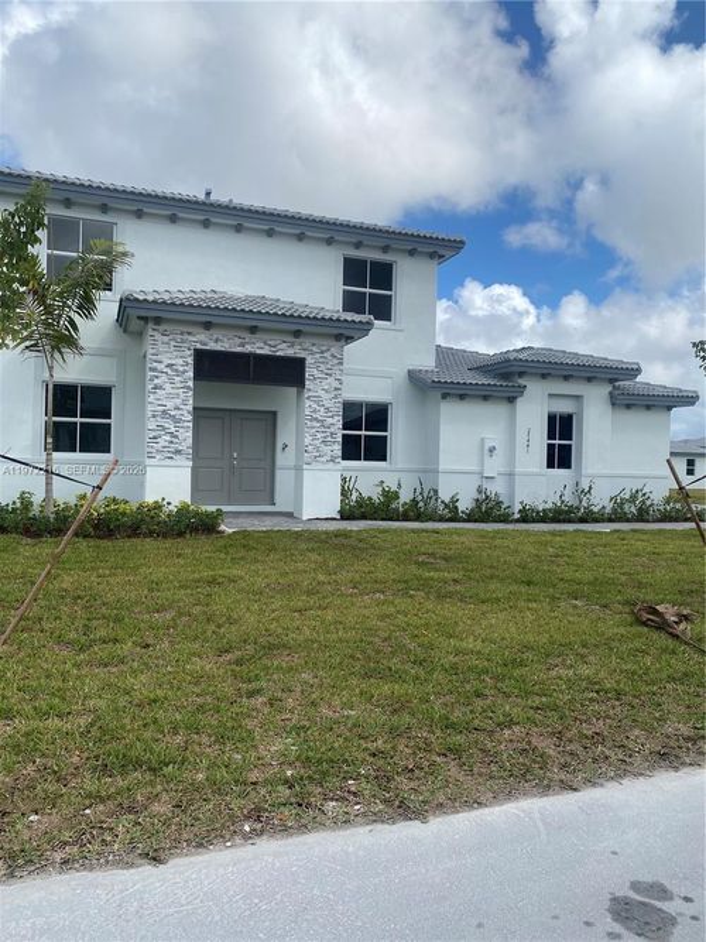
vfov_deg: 67.3
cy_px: 471
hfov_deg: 53.0
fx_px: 707
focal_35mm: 26
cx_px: 353
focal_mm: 4.25
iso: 32
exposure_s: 1/4444
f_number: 1.8
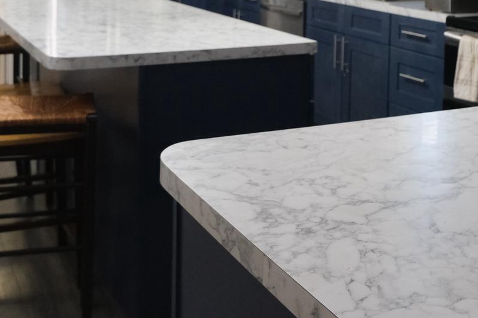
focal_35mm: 59
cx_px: 288
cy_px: -36
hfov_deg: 33.8
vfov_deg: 21.7
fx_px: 783
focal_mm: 15
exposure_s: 1/100
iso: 2000
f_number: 3.5
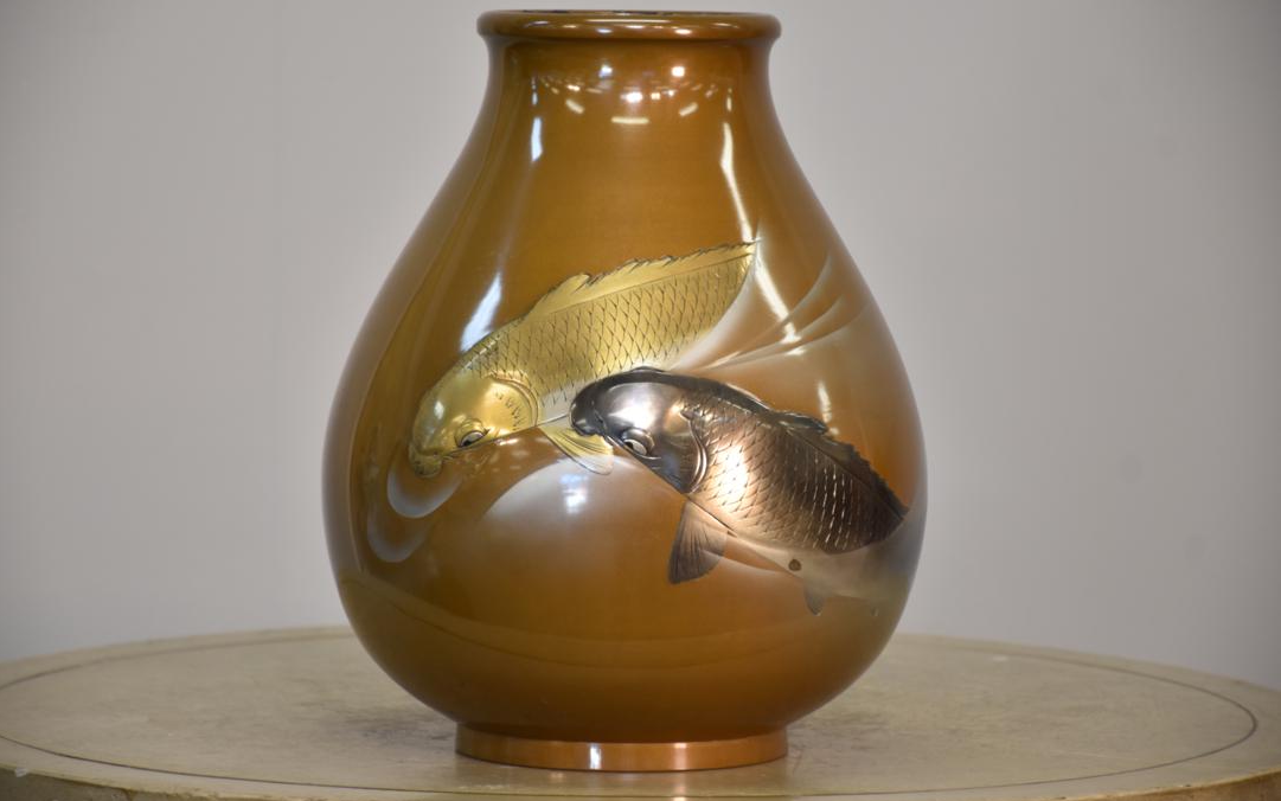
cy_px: 381
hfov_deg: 11.2
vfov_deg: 7.0
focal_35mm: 187
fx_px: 6529
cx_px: 640
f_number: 5.6
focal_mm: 122
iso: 400
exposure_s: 1/40
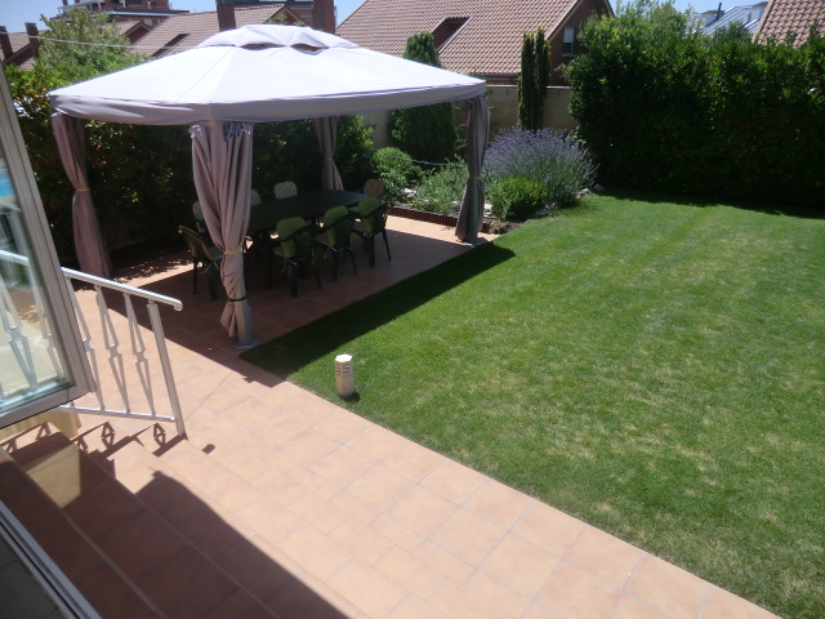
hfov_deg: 71.6
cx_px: 412
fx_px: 572
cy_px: 310
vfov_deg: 56.8
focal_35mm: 24
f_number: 3.2
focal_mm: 4.3
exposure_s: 1/1000
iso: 64
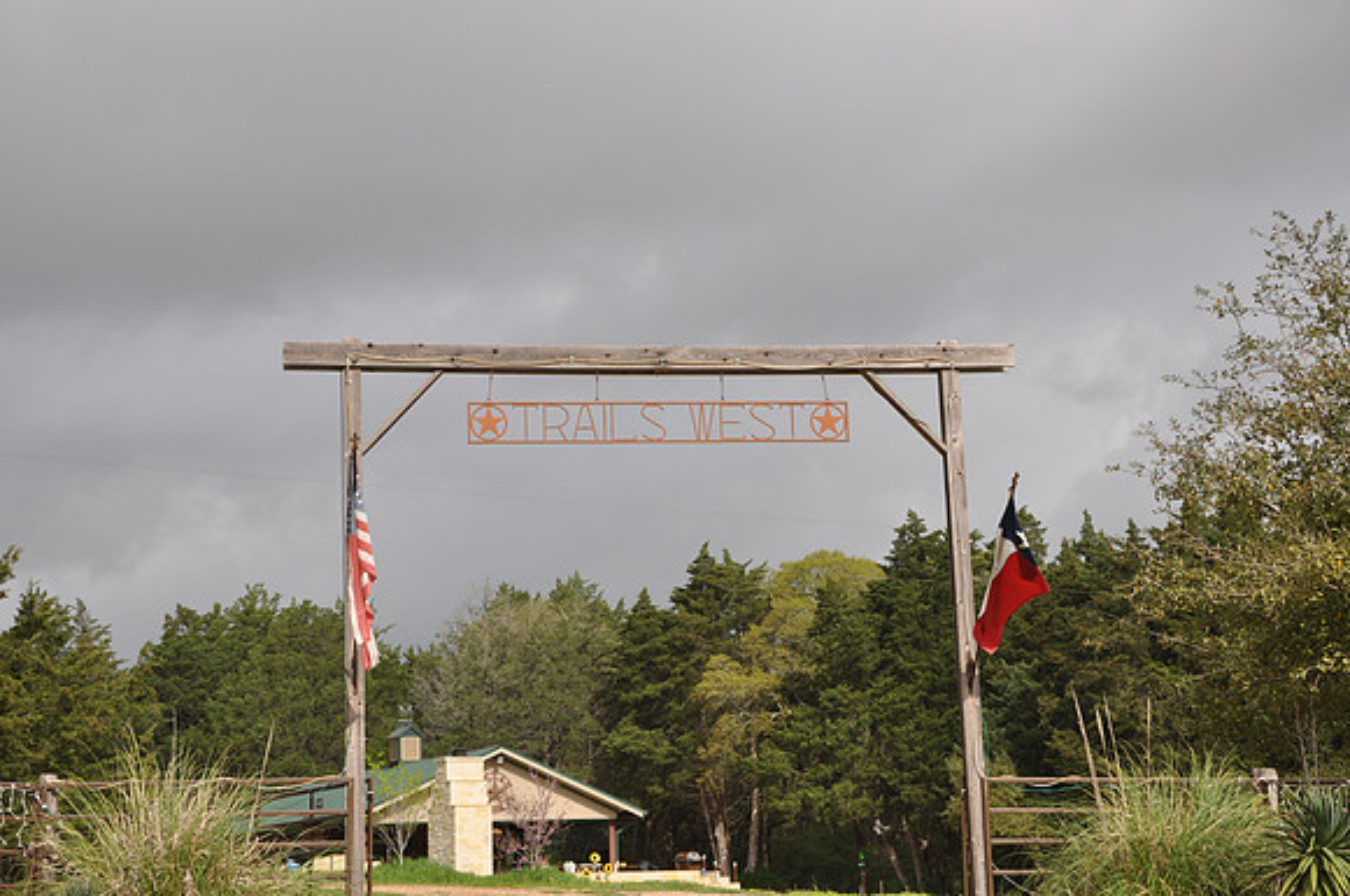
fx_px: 2359
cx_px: 675
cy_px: 448
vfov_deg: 21.5
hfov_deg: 31.9
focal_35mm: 63
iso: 200
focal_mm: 42
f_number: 7.1
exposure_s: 1/200
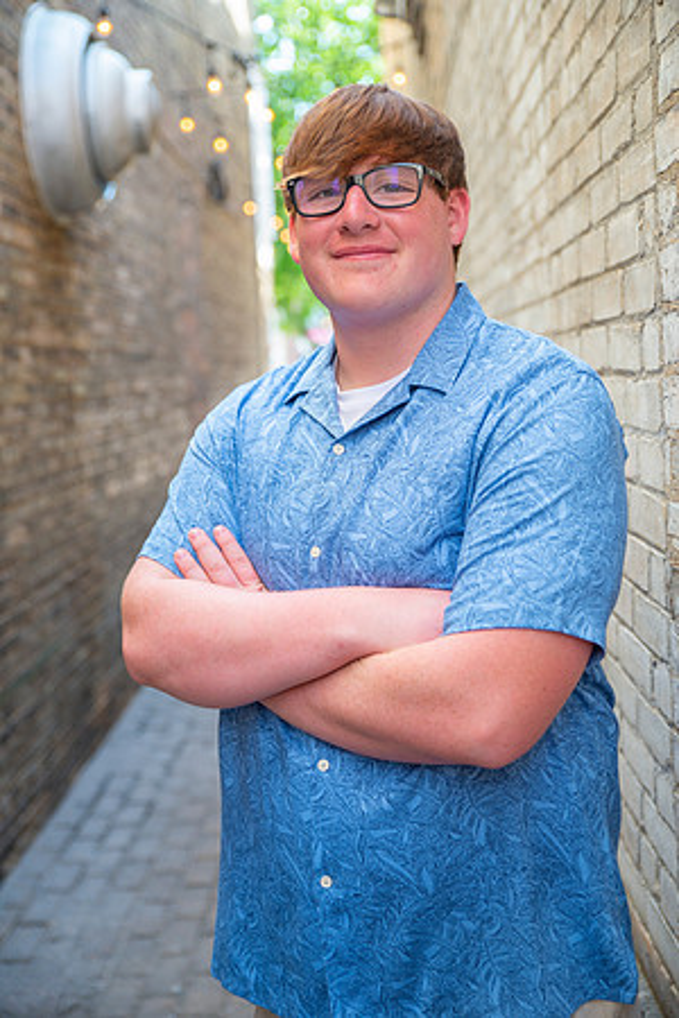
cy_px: 509
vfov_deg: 42.7
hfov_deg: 29.2
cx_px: 340
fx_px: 1301
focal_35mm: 46
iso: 160
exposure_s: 1/100
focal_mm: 46
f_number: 2.8
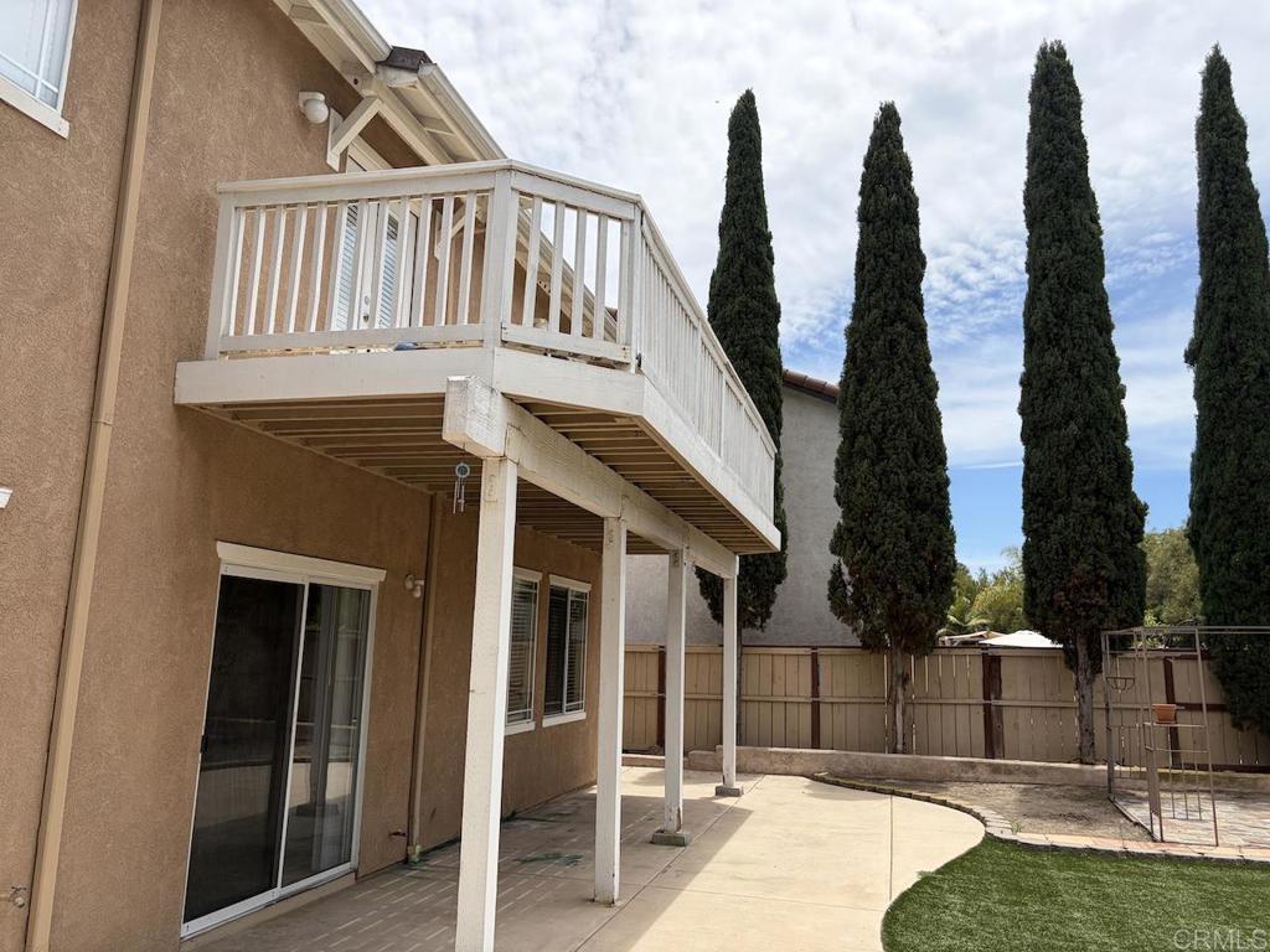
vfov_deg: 53.1
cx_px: 635
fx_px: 954
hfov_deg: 67.3
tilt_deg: +11.5
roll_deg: -2.8
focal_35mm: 26
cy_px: 476
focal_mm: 5.96
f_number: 1.6
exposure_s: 1/4950
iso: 64
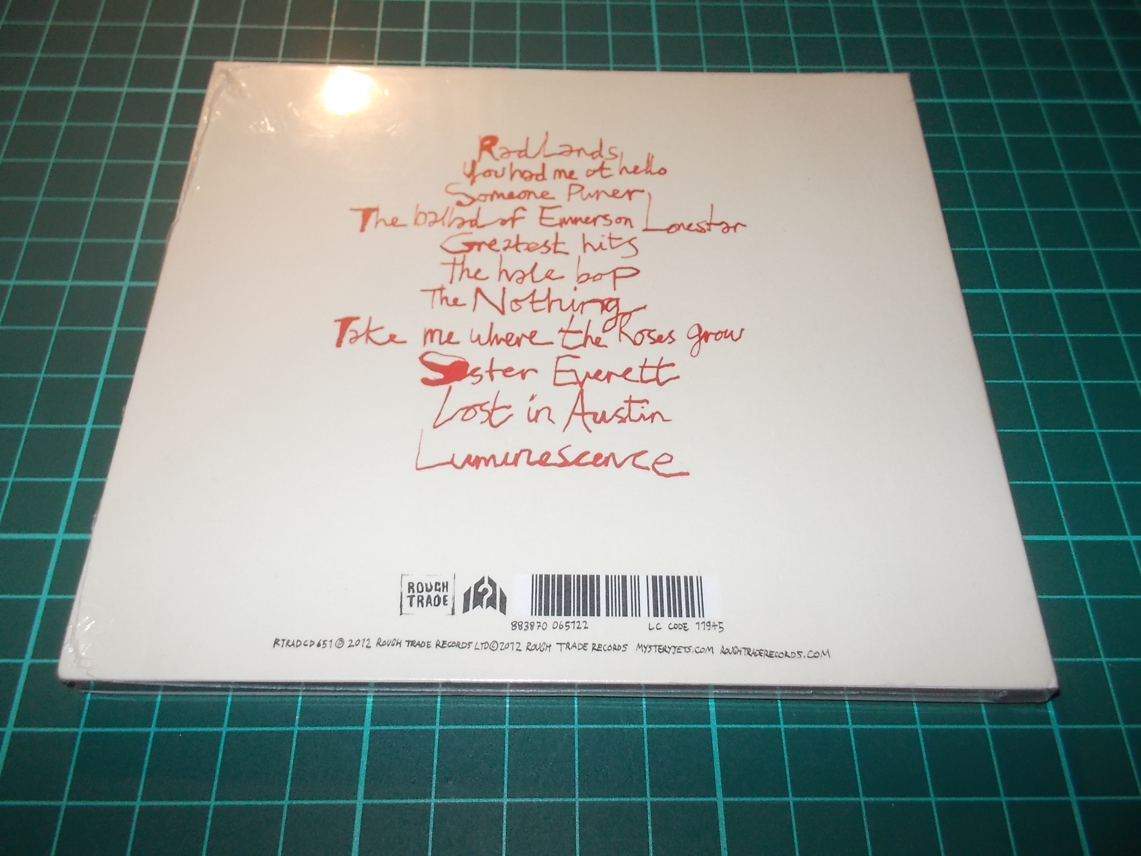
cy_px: 428
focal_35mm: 29
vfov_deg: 48.2
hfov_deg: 61.7
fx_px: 956
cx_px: 570
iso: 200
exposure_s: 1/30
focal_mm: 4.1
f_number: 3.3
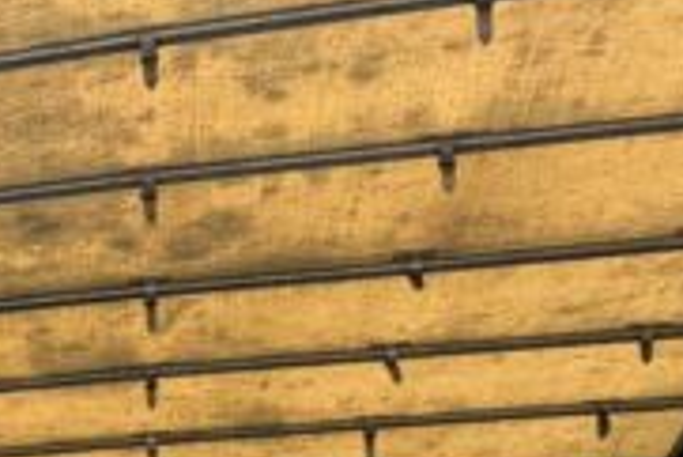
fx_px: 2677
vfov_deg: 9.5
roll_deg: -3.7
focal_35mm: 141
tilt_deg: +11.8
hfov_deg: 10.8
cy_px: 638
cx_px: -1238
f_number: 1.78
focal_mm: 6.76
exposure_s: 1/258
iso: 64
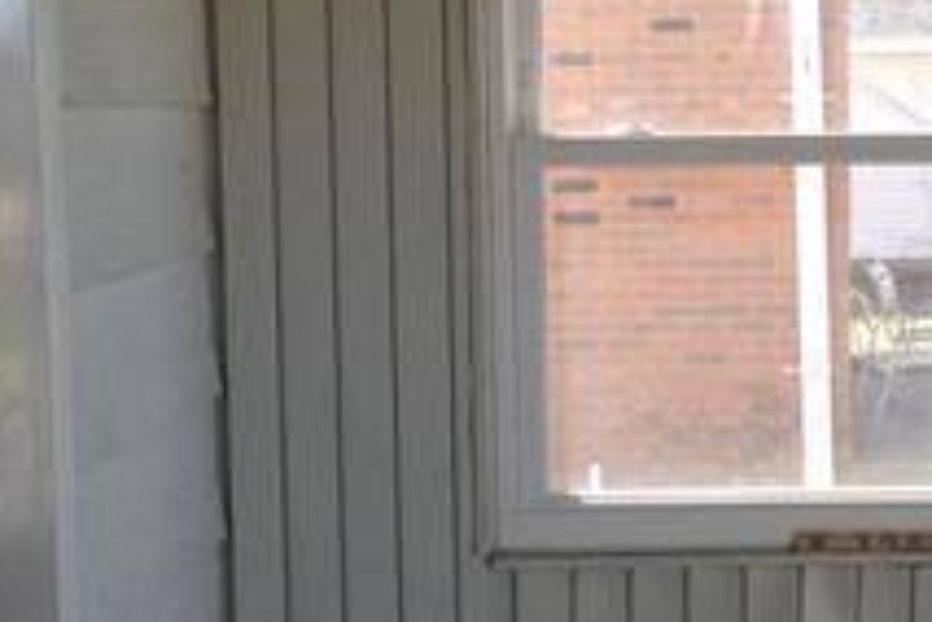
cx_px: 737
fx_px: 2666
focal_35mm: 103
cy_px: 364
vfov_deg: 13.3
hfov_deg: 19.6
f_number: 2.4
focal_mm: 4.12
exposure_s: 1/146
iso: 50
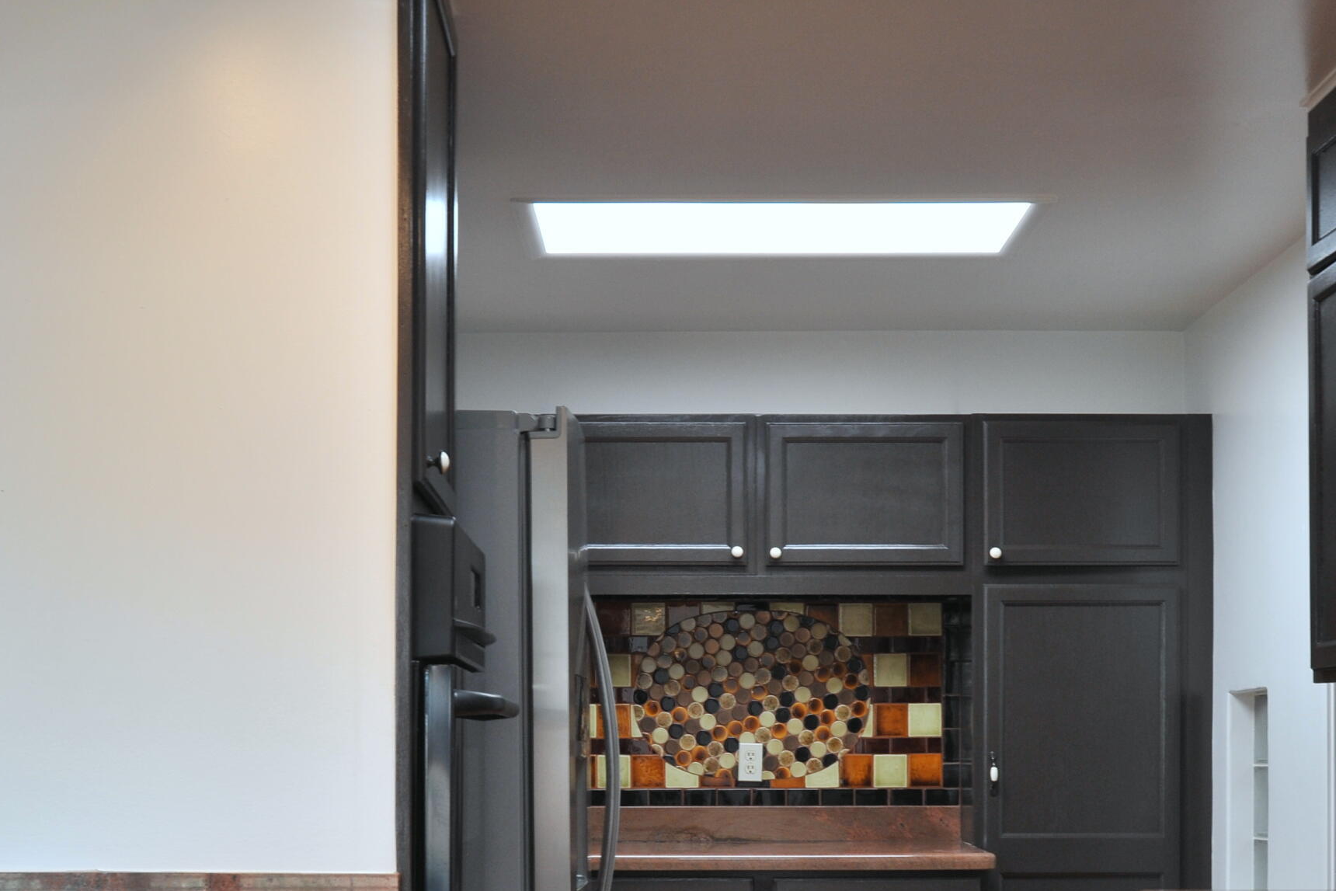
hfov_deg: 32.9
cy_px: 743
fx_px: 2264
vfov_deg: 21.9
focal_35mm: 61
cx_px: 662
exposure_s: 1/40
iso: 640
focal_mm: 35
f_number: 9
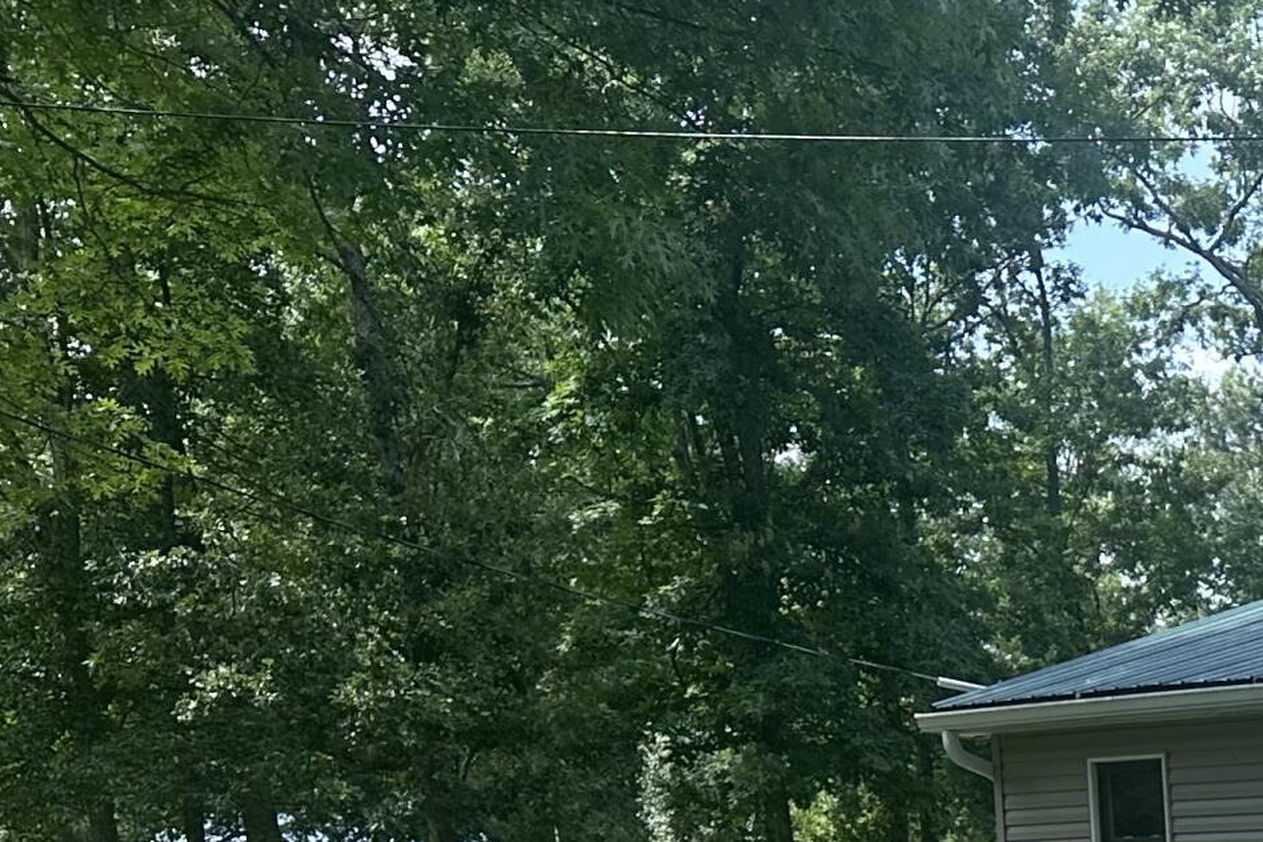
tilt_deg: -7.7
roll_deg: -0.8
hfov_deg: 22.0
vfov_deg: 15.7
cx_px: 1808
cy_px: 1308
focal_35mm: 79
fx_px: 2771
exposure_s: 1/1304
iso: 80
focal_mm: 6.86
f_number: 1.78
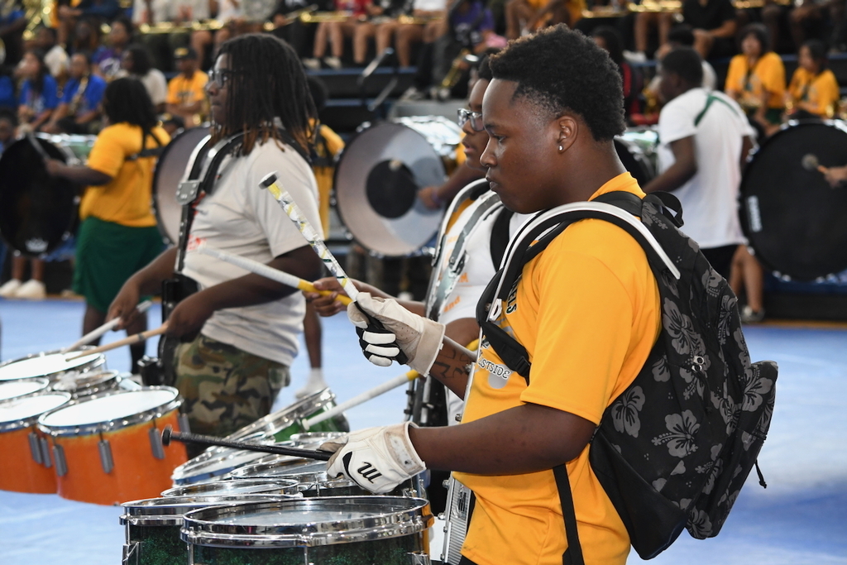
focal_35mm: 117
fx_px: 2753
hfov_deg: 17.5
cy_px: 282
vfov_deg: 11.7
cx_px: 424
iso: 2000
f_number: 5.6
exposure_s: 1/200
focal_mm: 78
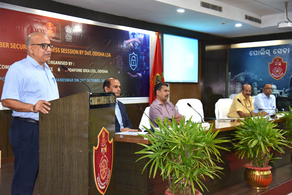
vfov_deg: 27.0
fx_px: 406
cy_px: 98
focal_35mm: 50
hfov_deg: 39.6
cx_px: 146
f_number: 4.5
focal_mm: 50
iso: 800
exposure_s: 1/80
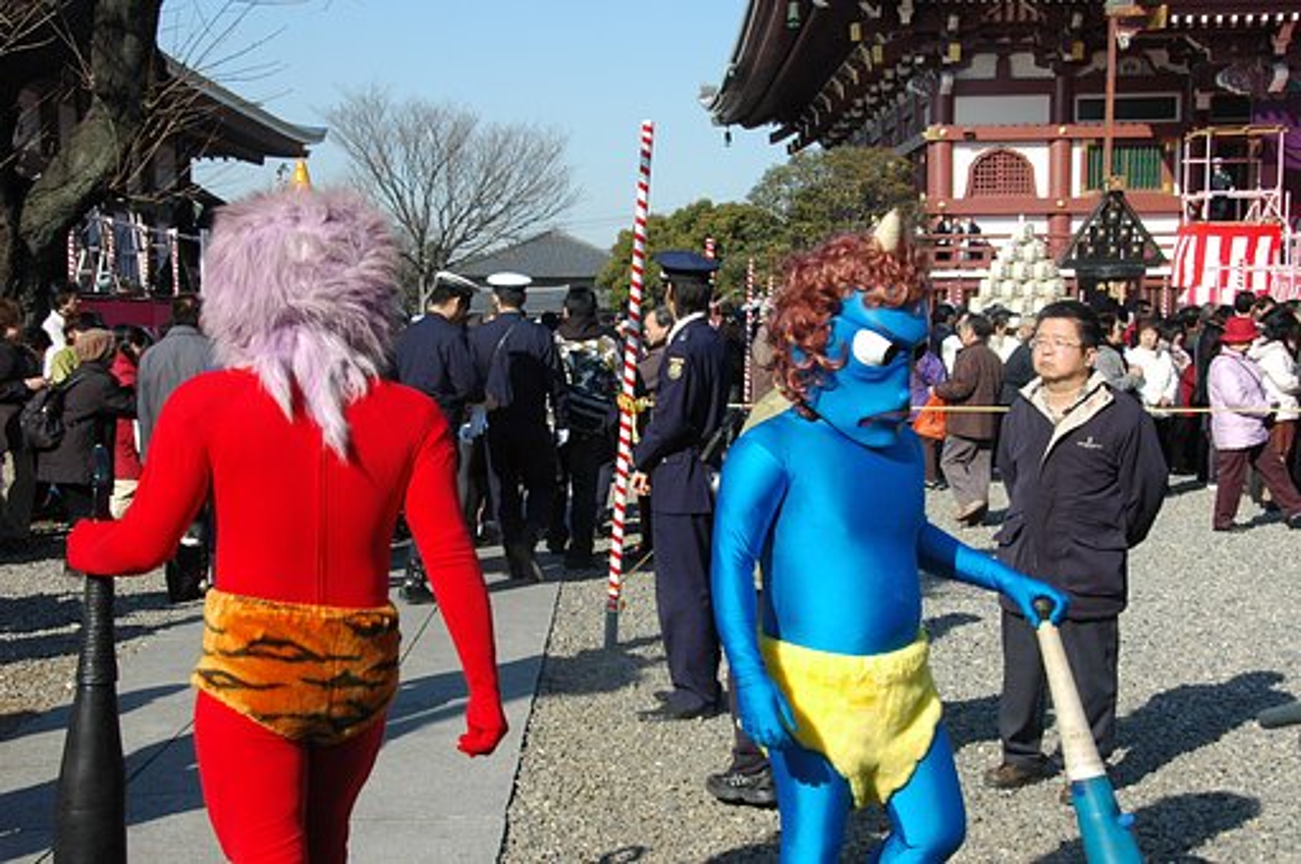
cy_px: 432
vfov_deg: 23.7
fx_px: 2057
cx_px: 650
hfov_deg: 35.1
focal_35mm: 57
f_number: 10
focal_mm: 38
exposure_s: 1/400
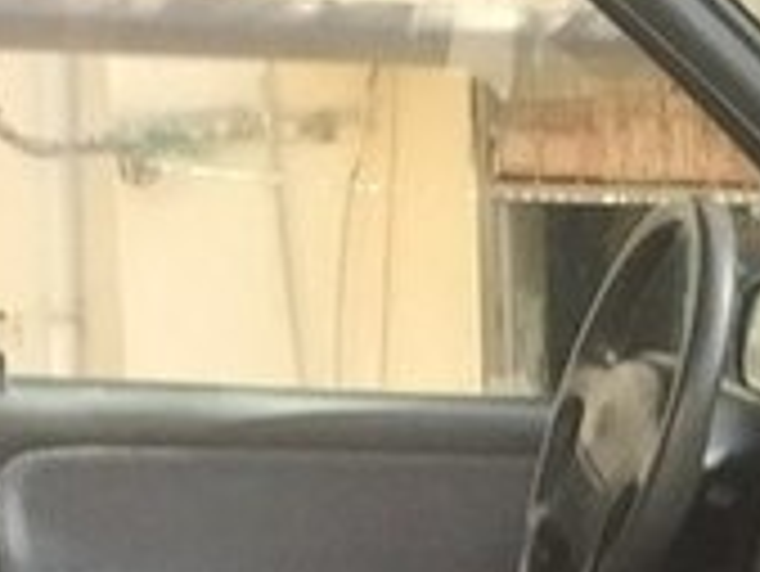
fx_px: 2658
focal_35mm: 121
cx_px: 1147
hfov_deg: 15.1
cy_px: 687
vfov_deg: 12.0
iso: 50
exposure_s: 1/100
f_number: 2.2
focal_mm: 2.65
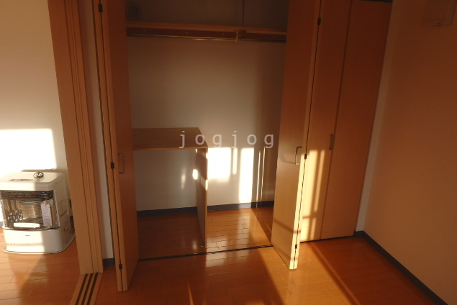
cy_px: 140
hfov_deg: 78.6
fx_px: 279
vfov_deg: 57.2
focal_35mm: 22
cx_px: 228
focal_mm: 3.7
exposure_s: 1/160
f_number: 3.5
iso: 125
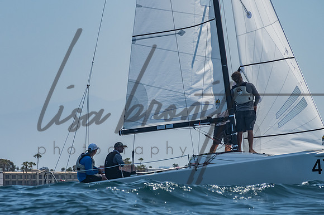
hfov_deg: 5.1
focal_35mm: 401
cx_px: 151
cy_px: 108
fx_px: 3611
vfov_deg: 3.4
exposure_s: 1/1000
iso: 640
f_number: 13
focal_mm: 240
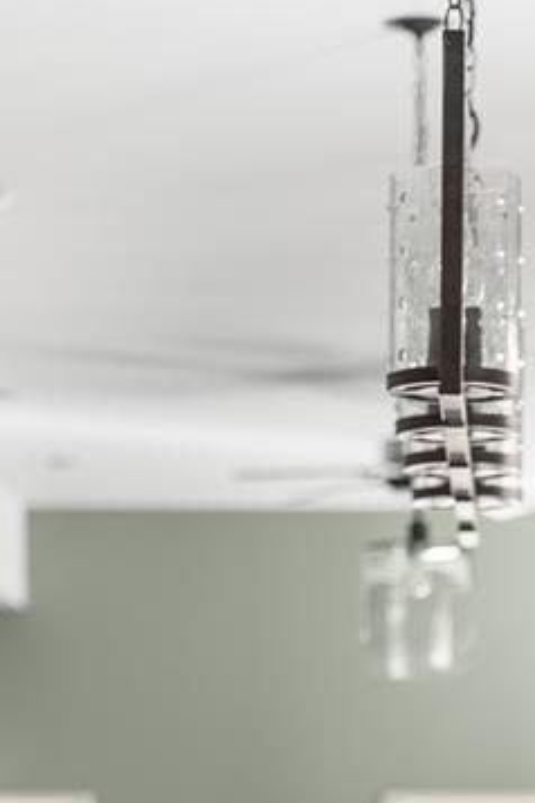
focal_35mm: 168
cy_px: 945
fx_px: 3745
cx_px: 611
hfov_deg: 8.1
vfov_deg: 12.0
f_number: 1.8
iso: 100
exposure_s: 1/15
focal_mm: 50
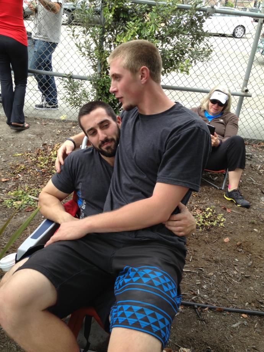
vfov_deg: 52.6
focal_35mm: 35
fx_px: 356
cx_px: 132
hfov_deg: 40.7
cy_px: 176
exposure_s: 1/257
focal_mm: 4.28
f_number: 2.4
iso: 50
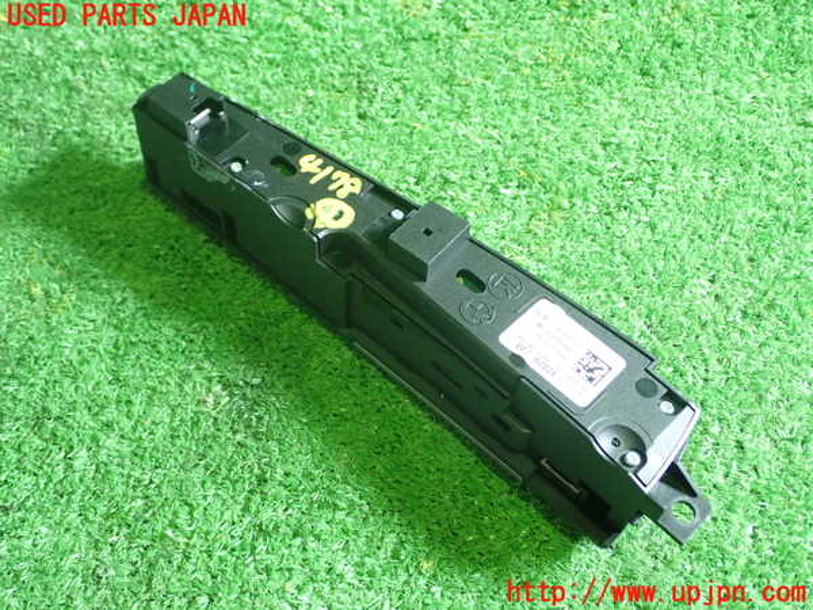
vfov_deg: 35.1
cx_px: 406
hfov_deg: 45.8
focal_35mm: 41
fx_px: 963
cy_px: 305
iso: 640
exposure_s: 1/40
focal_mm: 7.31
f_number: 2.8
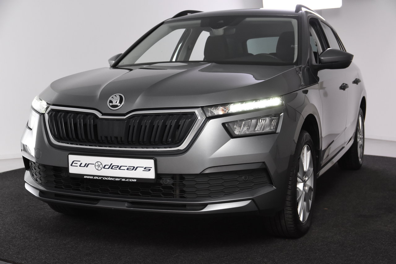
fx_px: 561
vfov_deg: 26.5
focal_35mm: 51
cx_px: 198
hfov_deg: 38.9
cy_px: 132
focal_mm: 34
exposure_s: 1/125
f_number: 5.6
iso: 1600
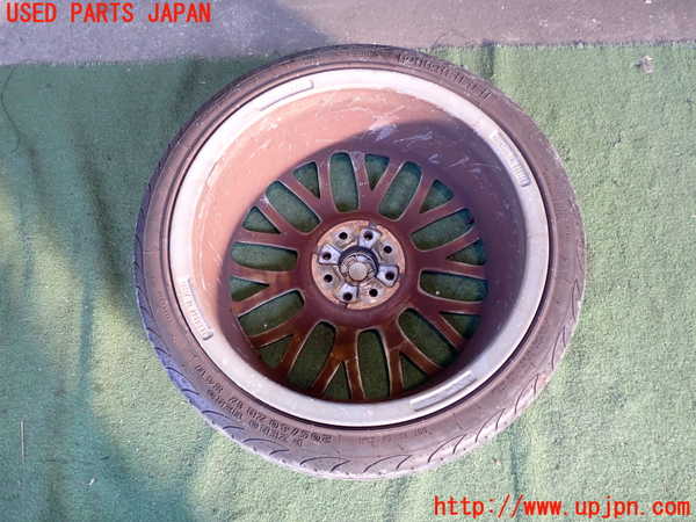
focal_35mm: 30
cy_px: 261
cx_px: 348
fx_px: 603
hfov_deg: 60.0
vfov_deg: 46.8
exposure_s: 1/50
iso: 200
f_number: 2.3
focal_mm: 5.4
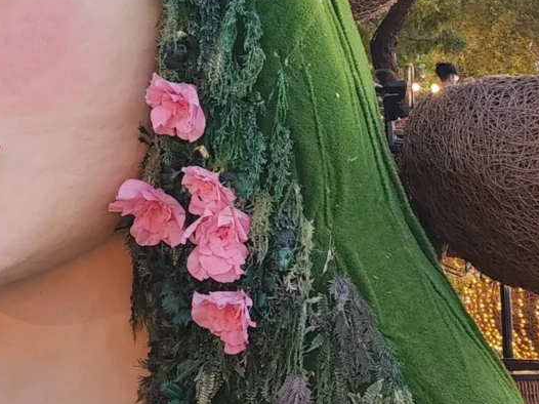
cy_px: -45
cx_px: 204
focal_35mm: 84
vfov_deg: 17.0
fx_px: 1307
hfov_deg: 23.2
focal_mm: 6.4
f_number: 1.8
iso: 800
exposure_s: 1/100
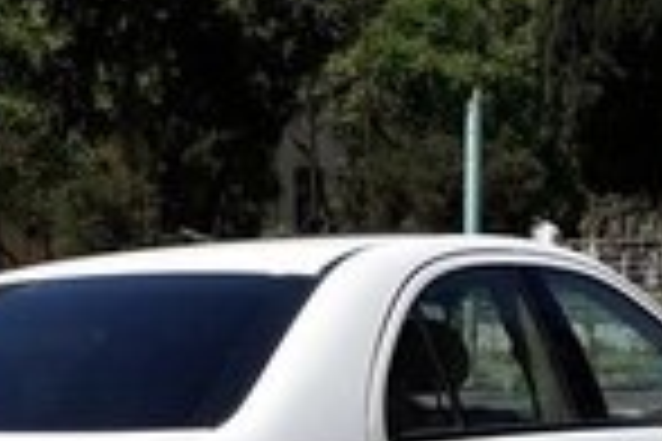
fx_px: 1747
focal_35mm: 95
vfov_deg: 13.7
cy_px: 612
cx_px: 266
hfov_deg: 21.4
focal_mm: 3.6
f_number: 1.9
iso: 40
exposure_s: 1/2273
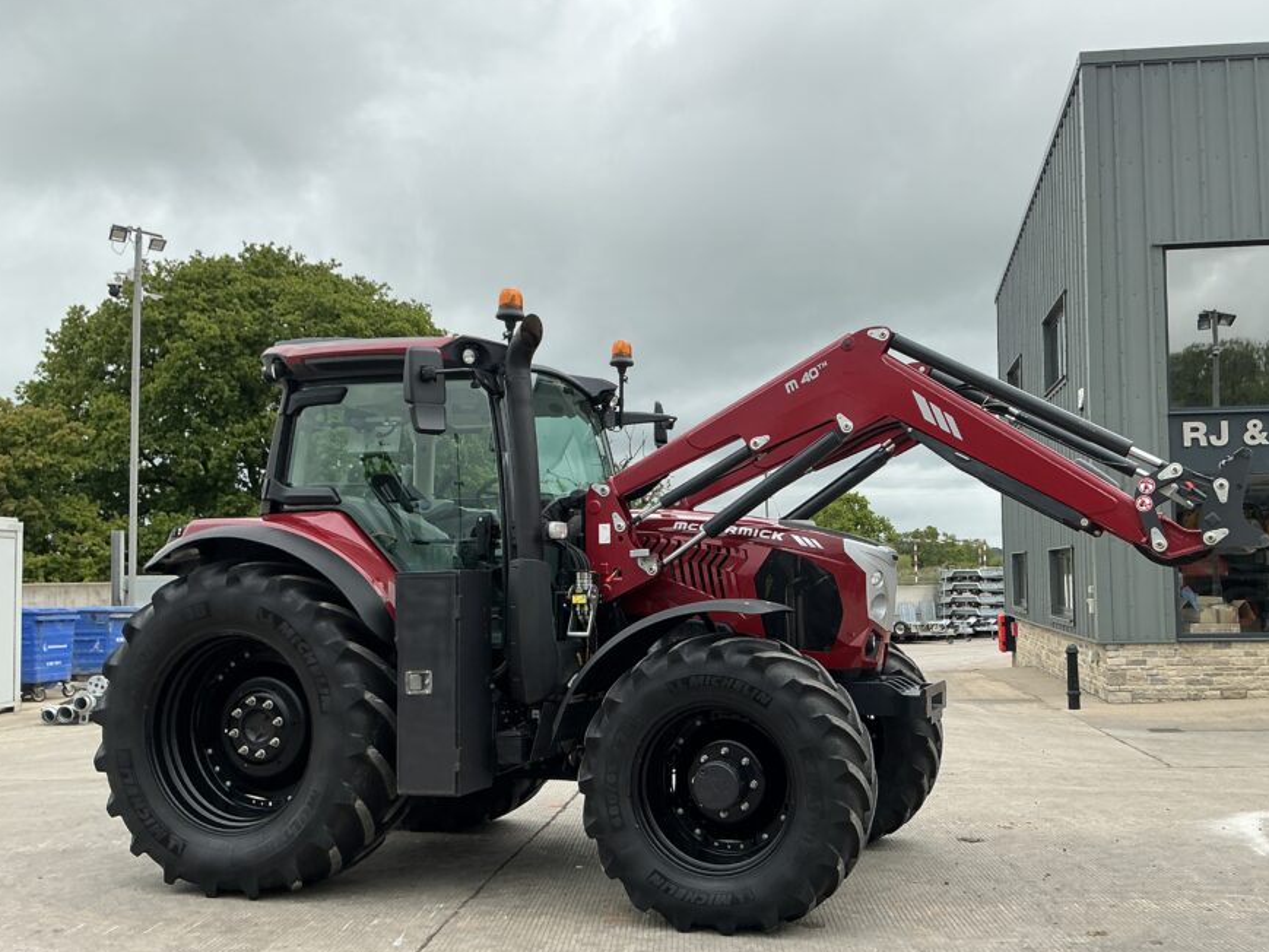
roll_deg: -0.1
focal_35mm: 33
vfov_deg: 42.9
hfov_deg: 55.1
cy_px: 504
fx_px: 1210
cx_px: 737
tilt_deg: +4.2
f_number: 1.8
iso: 25
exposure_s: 1/1015
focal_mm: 3
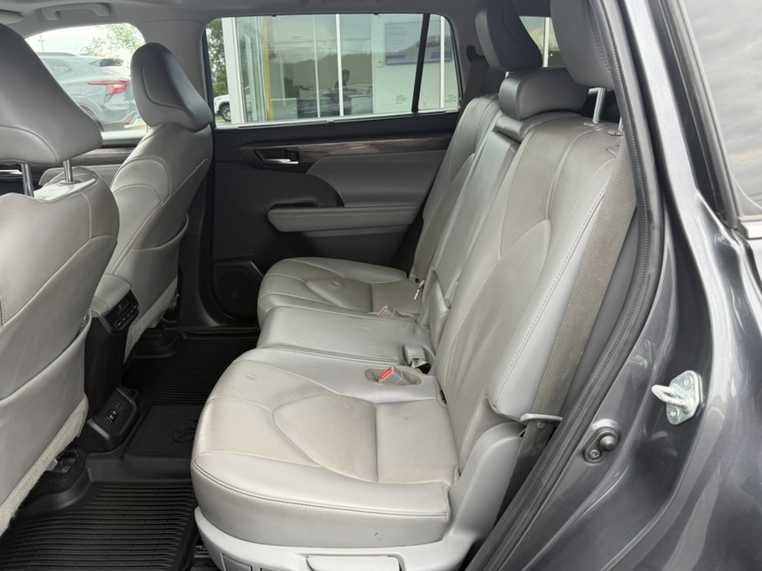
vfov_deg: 49.7
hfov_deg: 63.3
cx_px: 338
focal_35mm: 28
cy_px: 285
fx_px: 616
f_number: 1.78
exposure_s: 1/162
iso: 80
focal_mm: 6.76
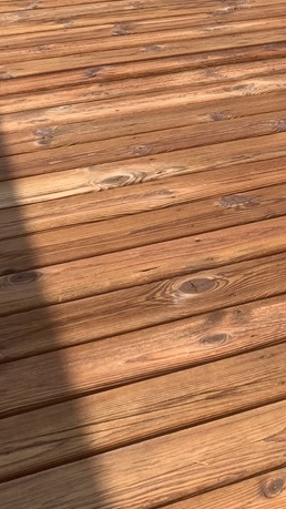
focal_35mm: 79
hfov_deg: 13.8
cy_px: 21
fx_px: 1066
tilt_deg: -15.1
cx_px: 491
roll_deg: -0.5
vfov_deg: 25.7
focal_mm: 4.25
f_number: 1.8
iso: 25
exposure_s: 1/1176
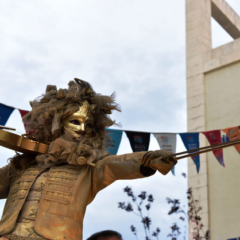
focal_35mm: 65
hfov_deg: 26.2
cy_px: 121
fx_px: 510
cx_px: 178
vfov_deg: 26.5
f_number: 6.3
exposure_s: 1/400
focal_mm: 50
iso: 1600
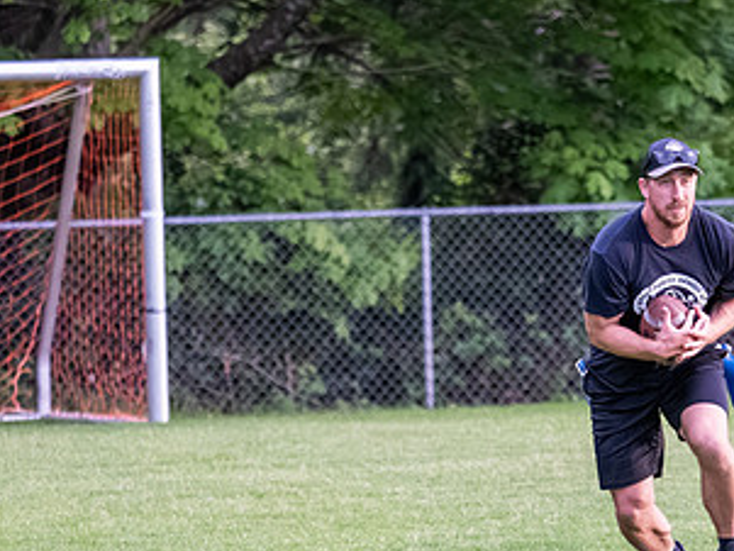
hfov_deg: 4.7
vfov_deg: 3.5
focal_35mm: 424
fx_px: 8994
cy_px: 306
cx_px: 466
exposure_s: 1/1250
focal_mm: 110
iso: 4000
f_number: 2.8
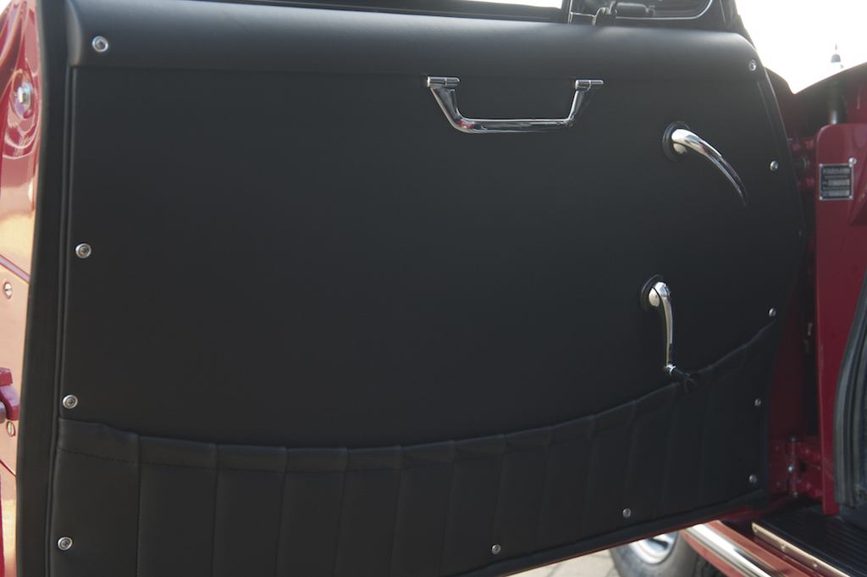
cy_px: 288
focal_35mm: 50
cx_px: 434
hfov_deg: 39.6
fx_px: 1203
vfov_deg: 26.9
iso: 3200
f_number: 8
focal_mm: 50
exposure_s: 1/160
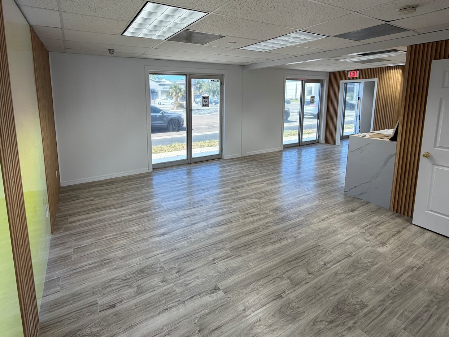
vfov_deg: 70.4
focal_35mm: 18
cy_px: 126
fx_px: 233
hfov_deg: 87.5
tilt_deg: -8.5
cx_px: 203
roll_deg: +0.6
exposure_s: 1/120
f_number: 2.2
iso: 80
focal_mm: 2.22
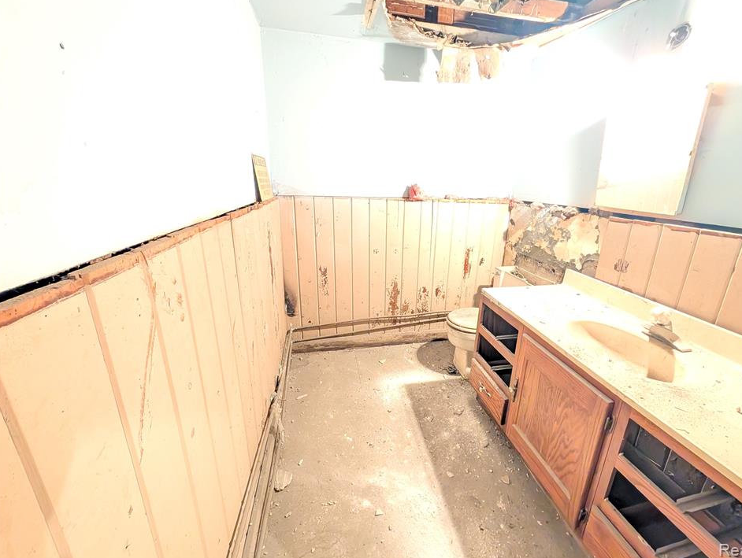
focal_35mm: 13
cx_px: 397
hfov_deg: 105.9
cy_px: 261
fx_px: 279
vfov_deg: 89.9
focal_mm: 2.02
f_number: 1.7
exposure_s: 1/15
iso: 794
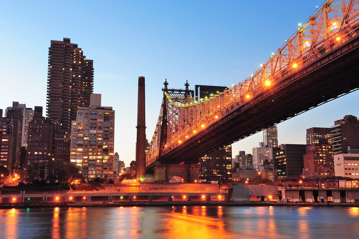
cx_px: 180
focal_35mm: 45
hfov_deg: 43.6
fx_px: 448
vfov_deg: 29.8
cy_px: 120
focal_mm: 45
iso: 200
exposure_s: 6
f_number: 8
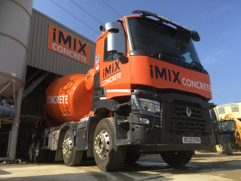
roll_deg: +2.6
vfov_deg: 48.2
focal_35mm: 29
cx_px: 120
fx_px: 202
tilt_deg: +18.0
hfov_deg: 61.7
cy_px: 90
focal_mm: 4.15
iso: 25
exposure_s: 1/1012
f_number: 2.2
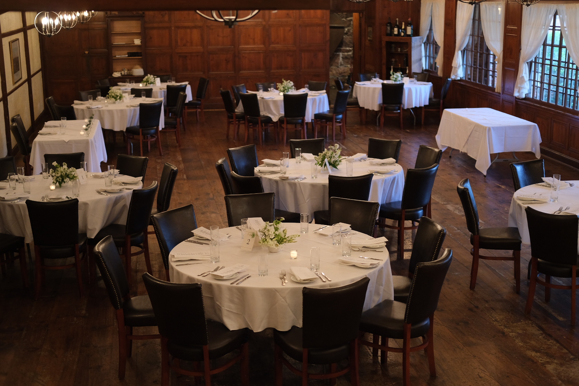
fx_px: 852
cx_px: 290
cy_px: 193
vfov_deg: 25.5
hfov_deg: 37.5
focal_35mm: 53
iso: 1250
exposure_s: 1/105
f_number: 2
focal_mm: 35
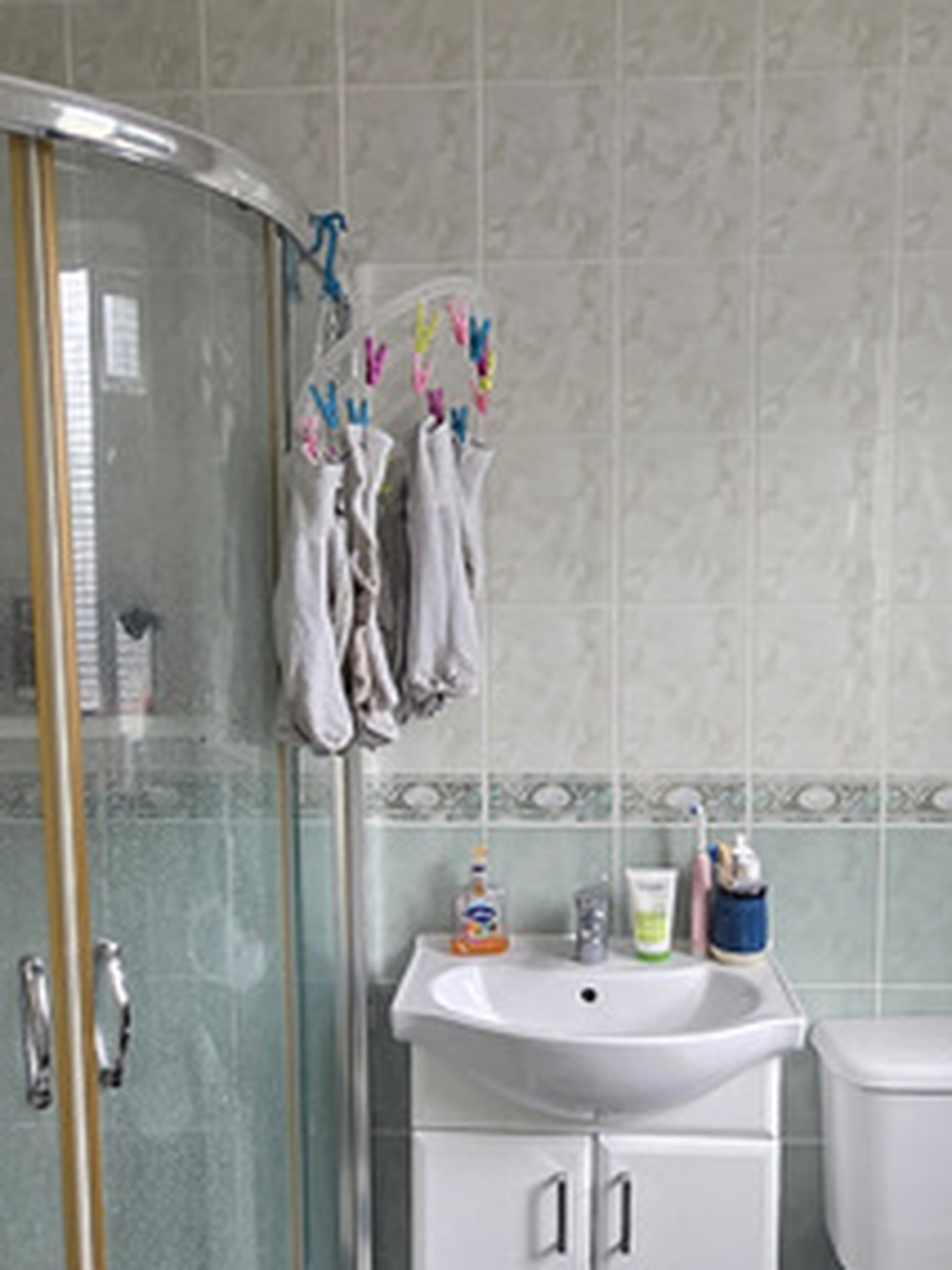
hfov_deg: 42.9
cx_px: 496
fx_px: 1210
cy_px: 742
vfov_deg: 55.1
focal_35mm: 33
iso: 64
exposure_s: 1/50
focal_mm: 1.7
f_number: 2.2
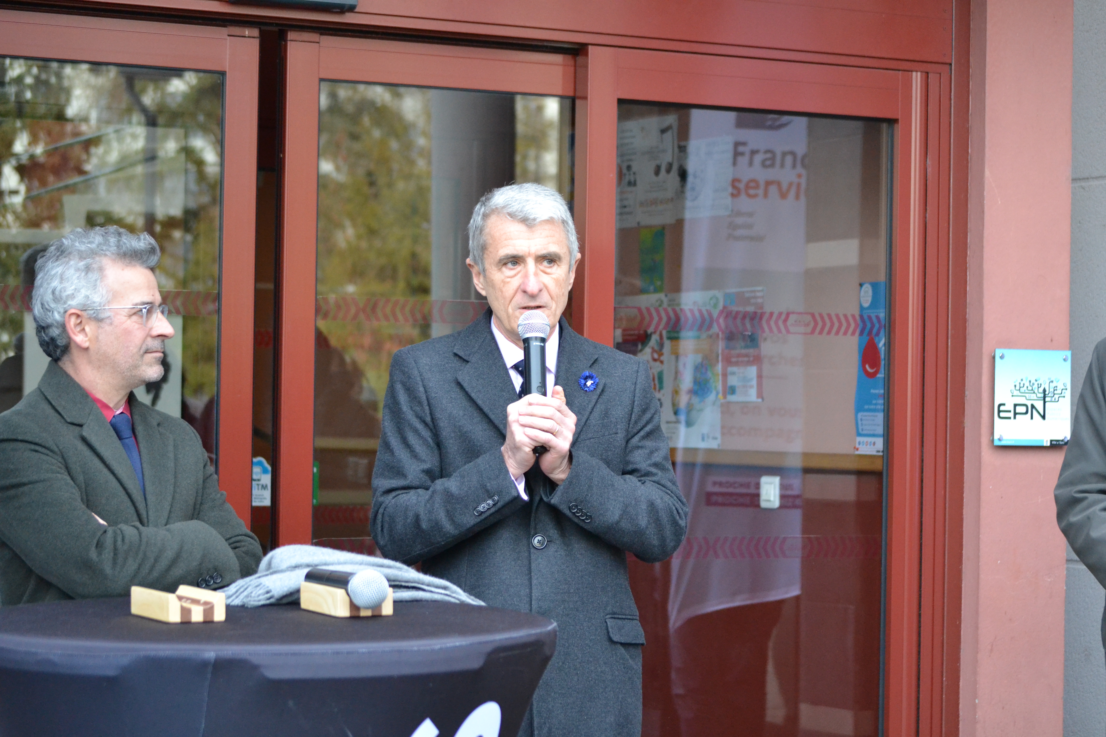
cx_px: 553
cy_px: 368
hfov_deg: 21.9
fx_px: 2857
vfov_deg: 14.7
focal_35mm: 93
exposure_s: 1/500
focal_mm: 62
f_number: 4.2
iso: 2000
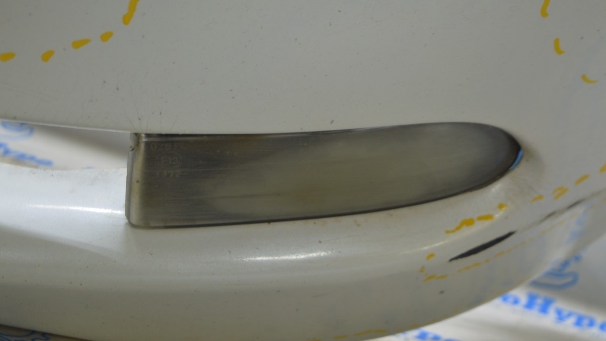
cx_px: 303
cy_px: 147
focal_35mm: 87
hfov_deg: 24.6
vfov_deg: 14.0
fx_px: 1390
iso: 400
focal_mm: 55
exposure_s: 1/20
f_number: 5.6
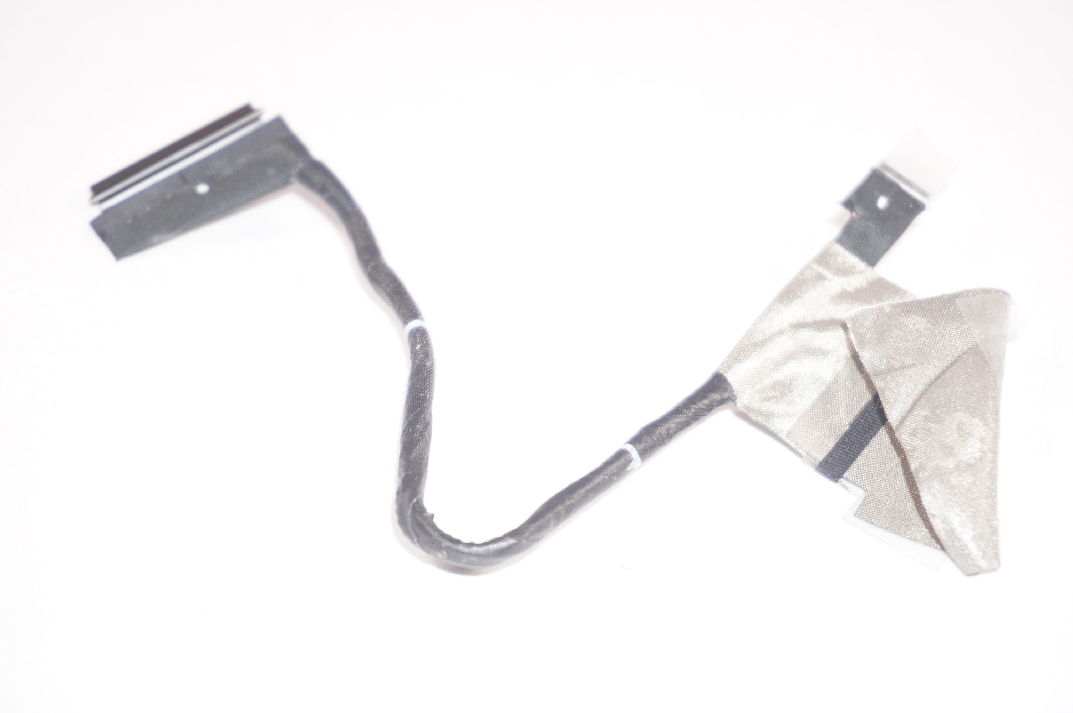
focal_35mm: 75
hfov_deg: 27.0
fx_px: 2233
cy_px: 356
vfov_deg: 18.1
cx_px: 536
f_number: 5.6
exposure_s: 1/160
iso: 250
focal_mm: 50
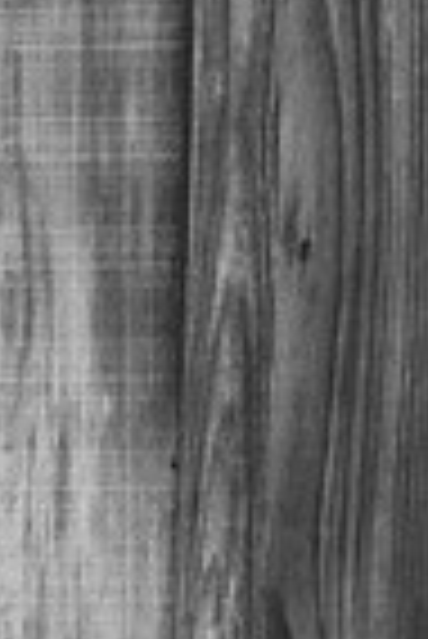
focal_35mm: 142
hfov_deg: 8.2
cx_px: -874
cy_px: 367
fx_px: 2526
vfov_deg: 14.4
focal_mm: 34
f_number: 2.8
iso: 250
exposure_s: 1/200
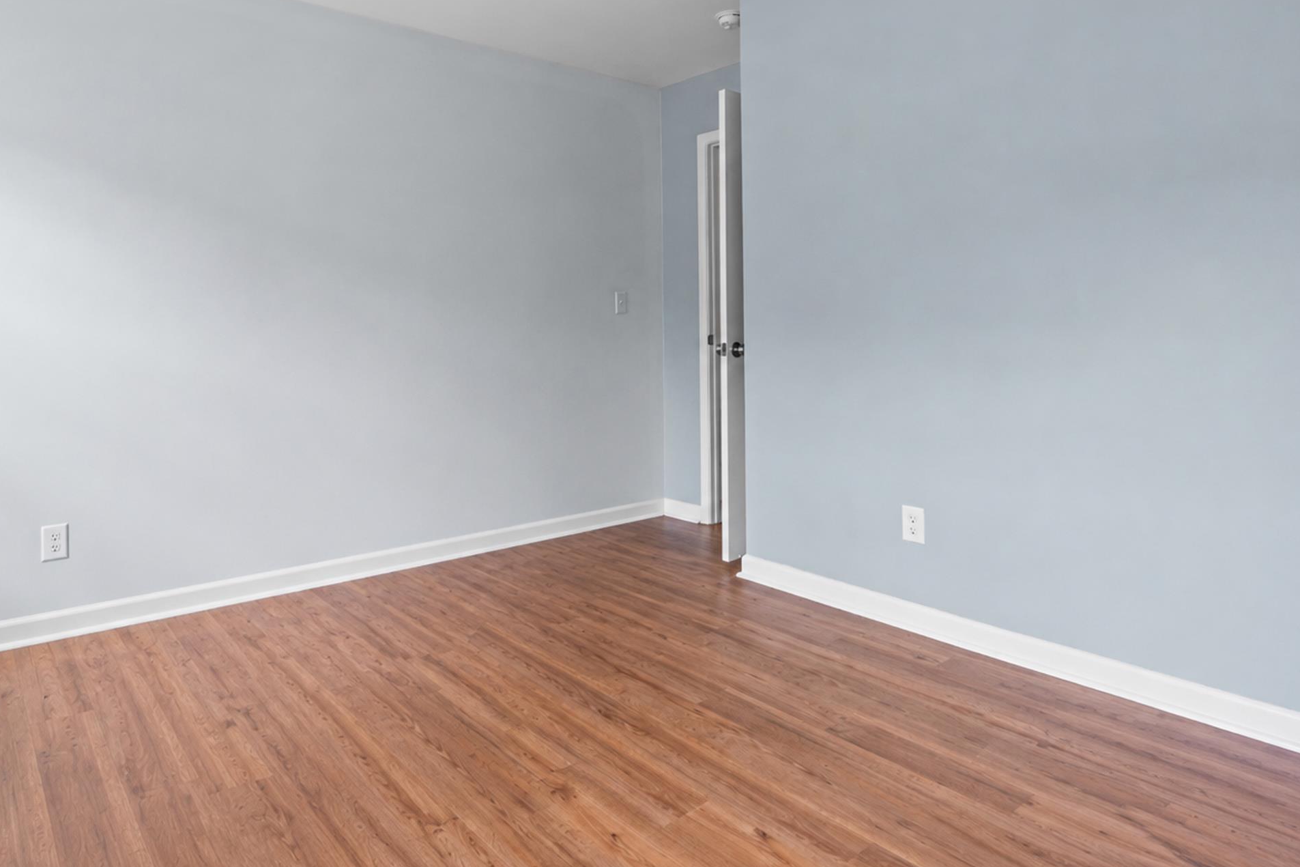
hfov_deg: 79.0
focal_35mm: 22
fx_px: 782
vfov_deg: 57.1
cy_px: 313
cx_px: 554
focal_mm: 11
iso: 200
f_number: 7.1
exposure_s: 1/4
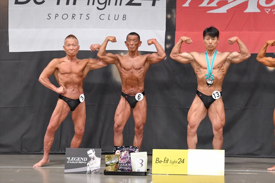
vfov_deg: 6.8
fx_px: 1542
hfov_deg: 10.2
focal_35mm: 202
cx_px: 138
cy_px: 92
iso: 6400
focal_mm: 135
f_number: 5.6
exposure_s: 1/400
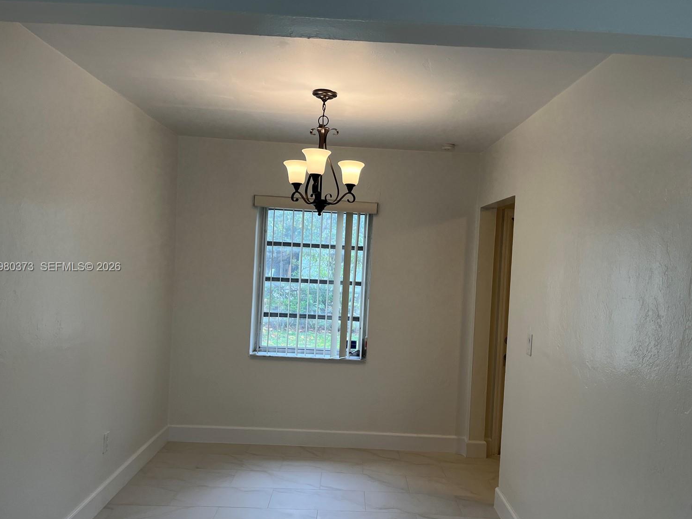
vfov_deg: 49.7
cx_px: 348
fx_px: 560
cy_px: 267
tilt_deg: -0.3
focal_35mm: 28
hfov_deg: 63.5
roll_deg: -2.6
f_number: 1.6
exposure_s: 1/120
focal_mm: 5.1
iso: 50
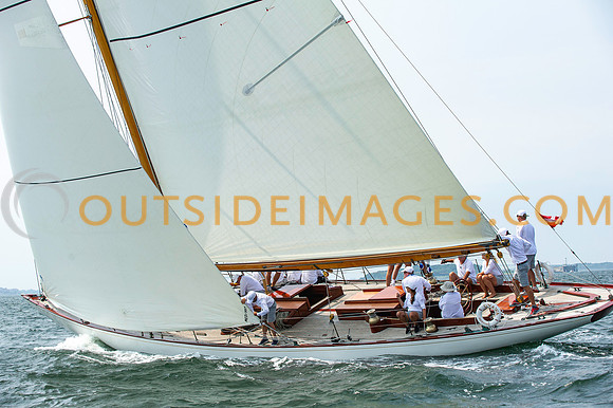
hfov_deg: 24.9
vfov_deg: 16.7
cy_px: 204
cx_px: 306
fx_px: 1391
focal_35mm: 82
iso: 320
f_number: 5.6
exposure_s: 1/1600
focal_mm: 80
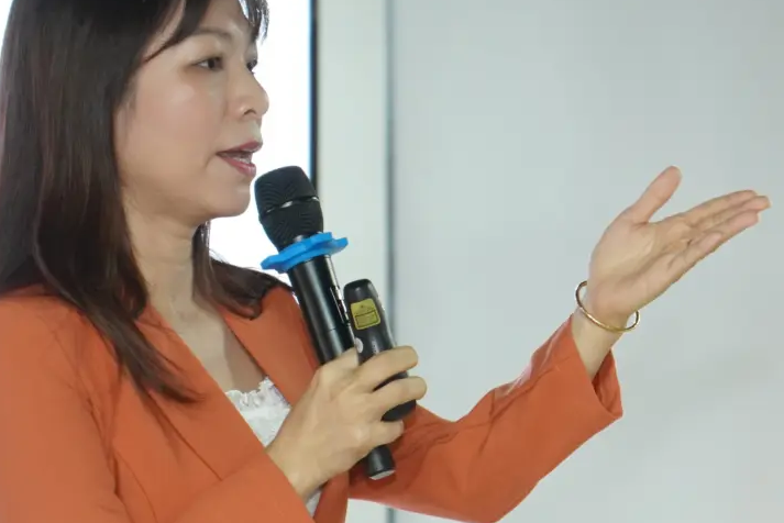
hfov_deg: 8.1
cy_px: 468
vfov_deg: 5.4
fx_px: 5541
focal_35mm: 254
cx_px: 539
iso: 1250
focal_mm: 63
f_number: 3.2
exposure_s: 1/160
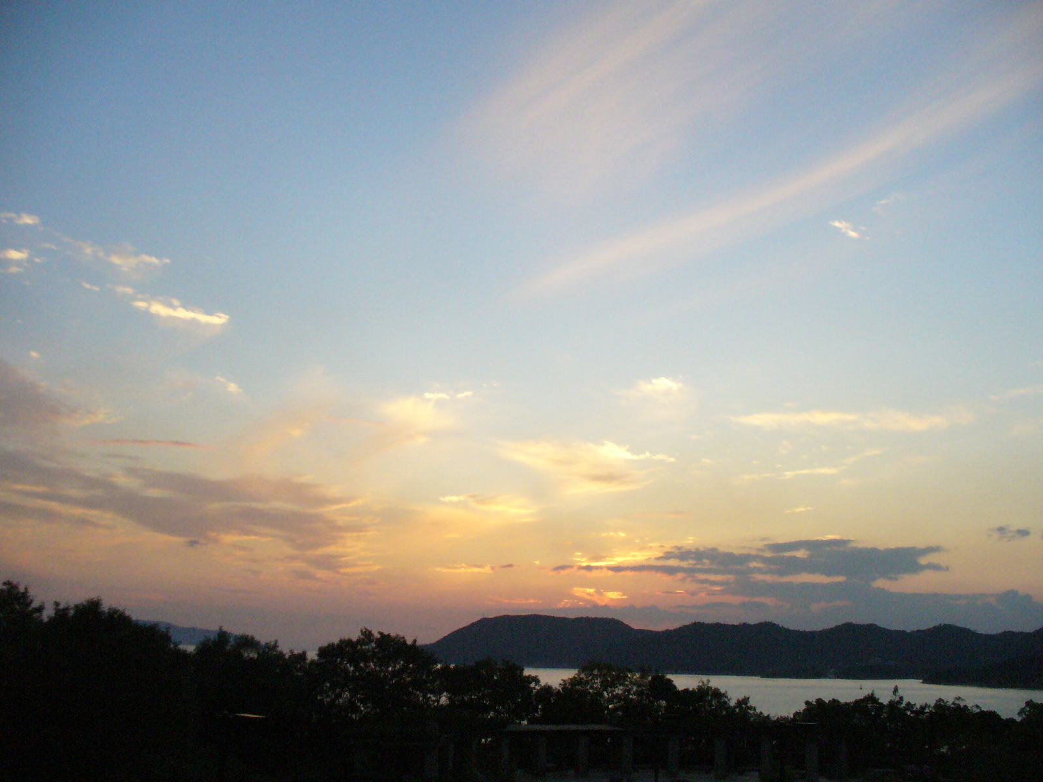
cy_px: 391
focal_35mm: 37
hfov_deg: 50.1
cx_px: 522
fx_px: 1115
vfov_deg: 38.7
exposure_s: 1/1300
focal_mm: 6.1
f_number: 2.8
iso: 400
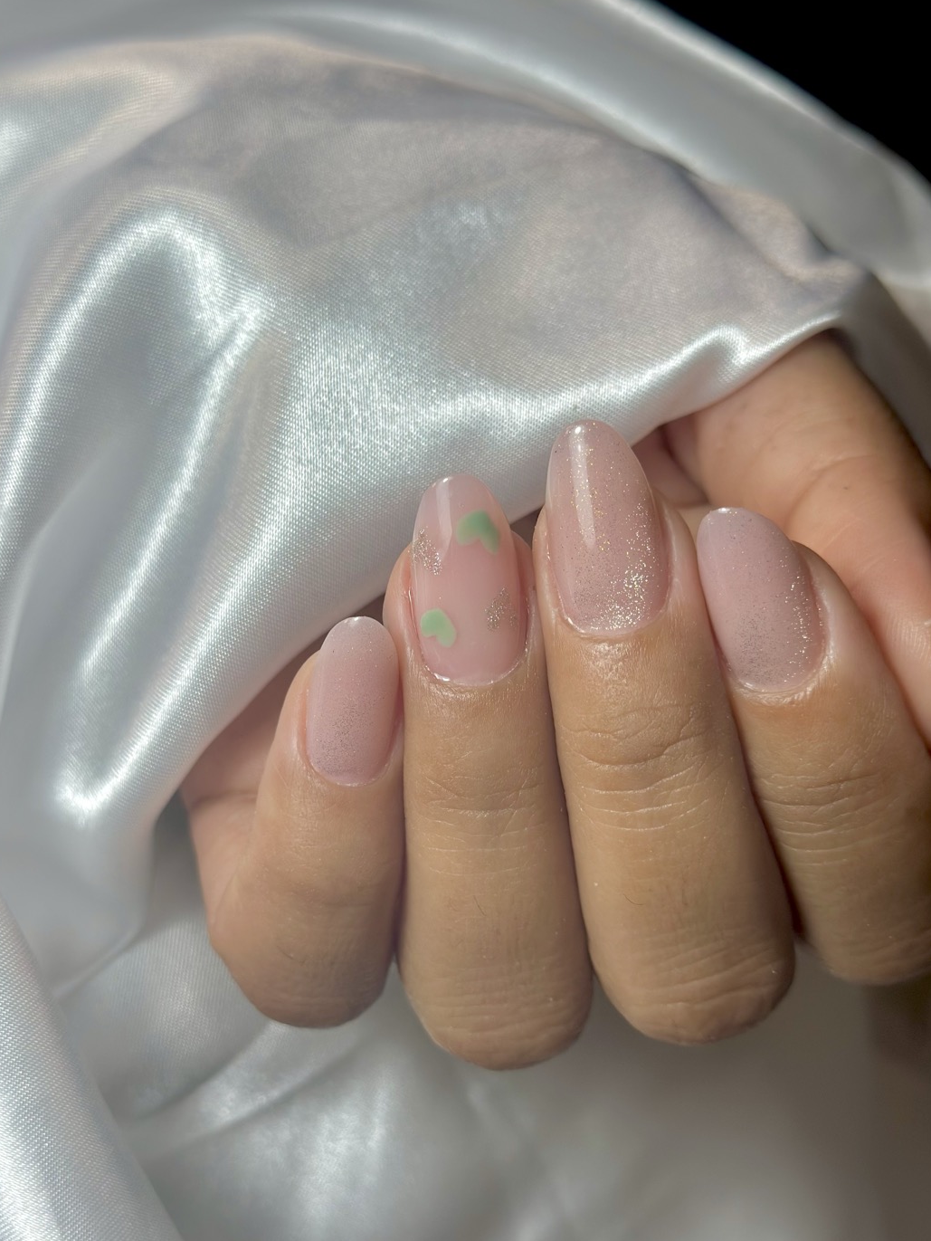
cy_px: 631
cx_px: 462
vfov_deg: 38.9
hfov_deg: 29.7
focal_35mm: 49
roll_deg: -21.5
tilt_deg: -39.9
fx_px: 1756
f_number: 1.78
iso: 80
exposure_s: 1/642
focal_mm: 6.86
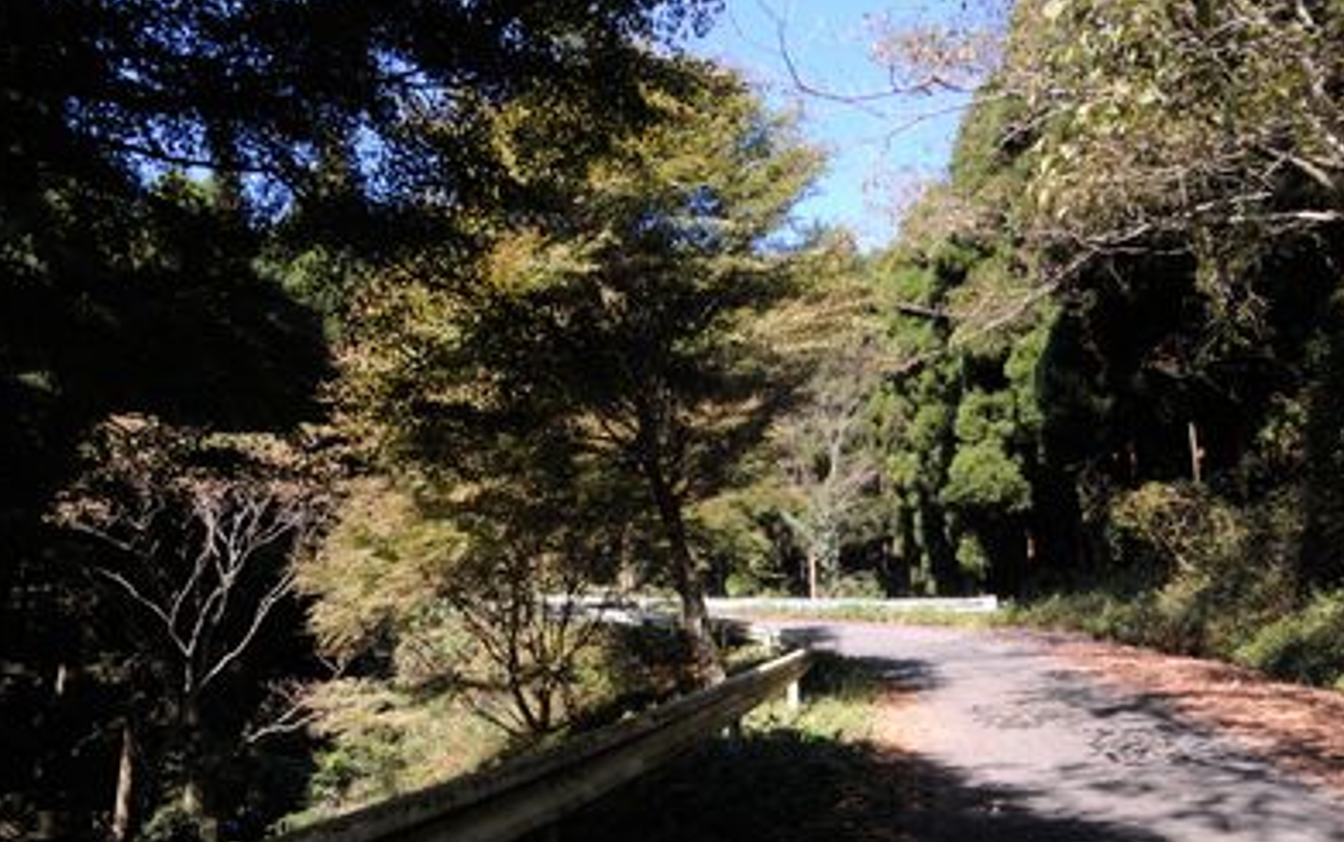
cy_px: 502
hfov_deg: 70.4
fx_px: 953
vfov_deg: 47.4
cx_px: 670
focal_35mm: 26
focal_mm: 5.1
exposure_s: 1/80
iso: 80
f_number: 5.6
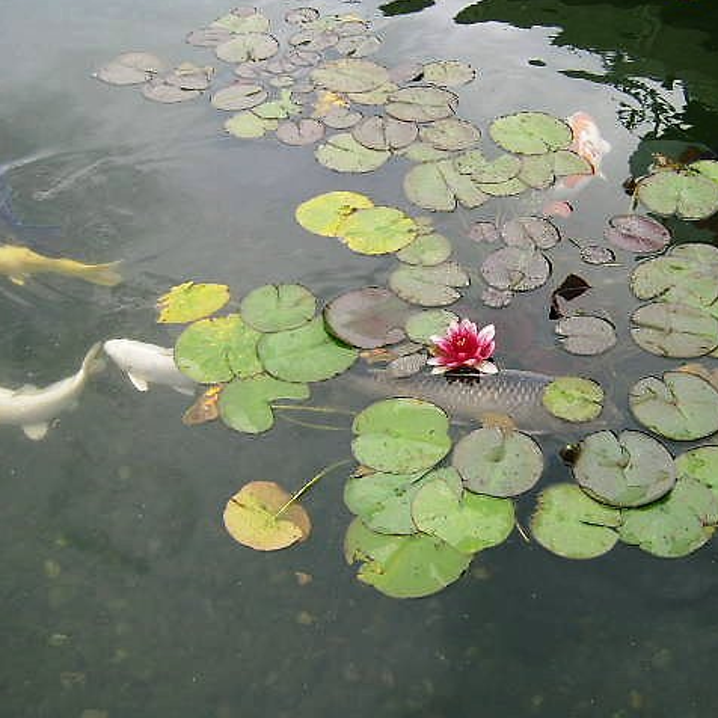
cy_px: 357
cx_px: 422
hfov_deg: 38.2
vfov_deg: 38.3
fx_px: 1033
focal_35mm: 44
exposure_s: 1/200
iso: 100
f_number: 3
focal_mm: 6.5
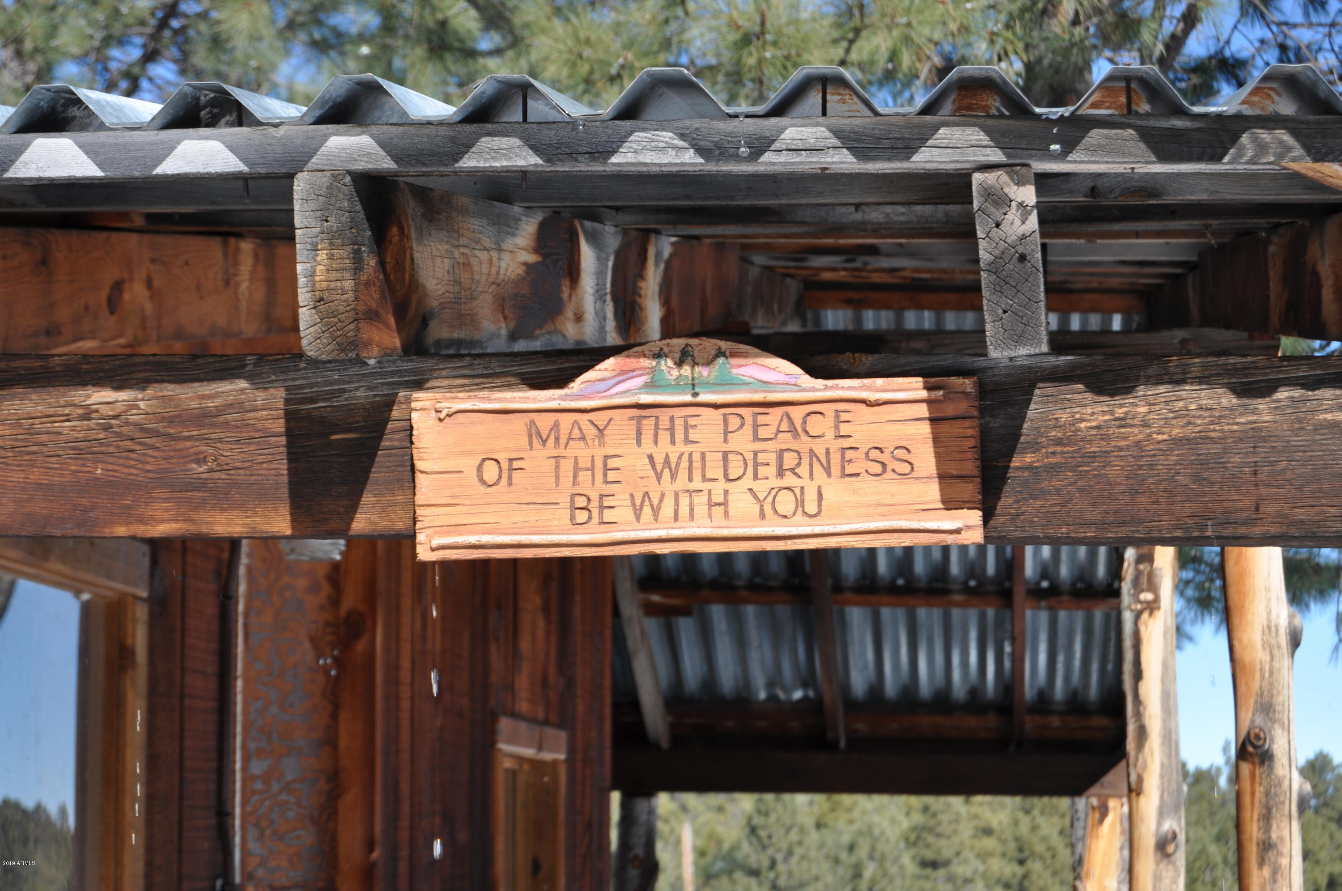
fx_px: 3071
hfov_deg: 24.6
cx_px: 671
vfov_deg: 16.5
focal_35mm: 82
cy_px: 446
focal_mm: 55
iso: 200
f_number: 9
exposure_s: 1/320
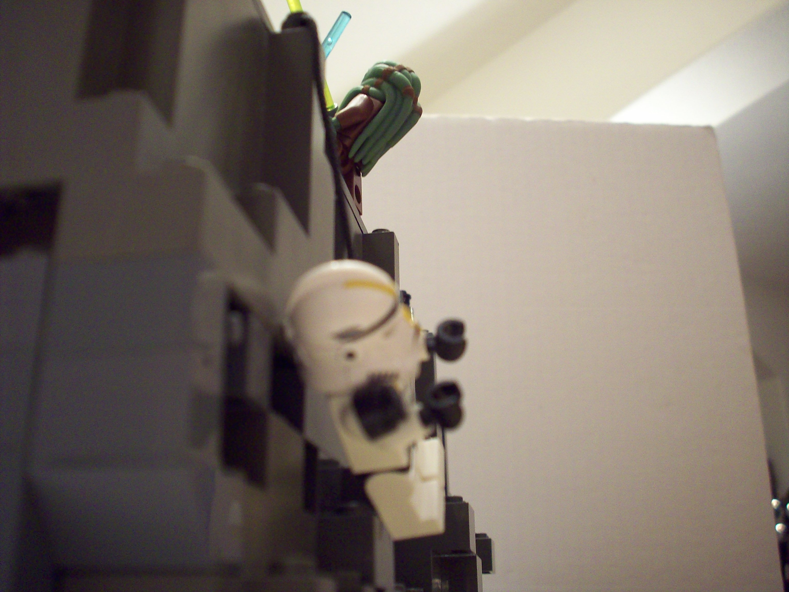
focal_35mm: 37
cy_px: 296
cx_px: 394
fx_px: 843
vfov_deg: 38.7
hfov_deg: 50.1
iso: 160
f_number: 2.8
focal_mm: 6.2
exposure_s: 1/8.05
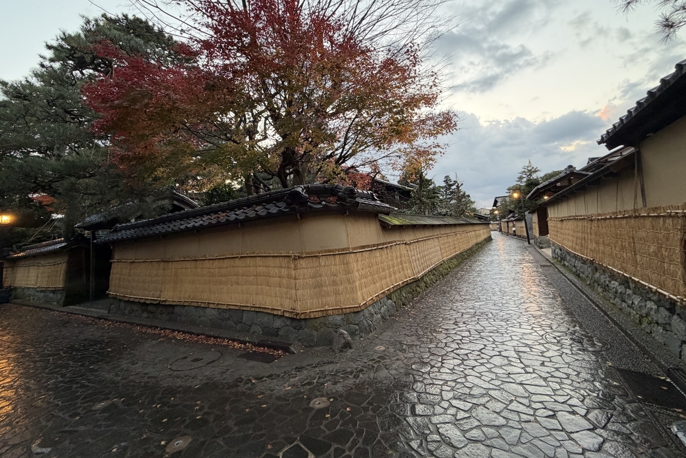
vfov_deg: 77.1
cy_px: 205
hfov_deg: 100.4
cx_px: 342
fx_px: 286
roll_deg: +4.7
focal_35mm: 15
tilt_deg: +6.5
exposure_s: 1/121
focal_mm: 2.22
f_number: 2.2
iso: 320
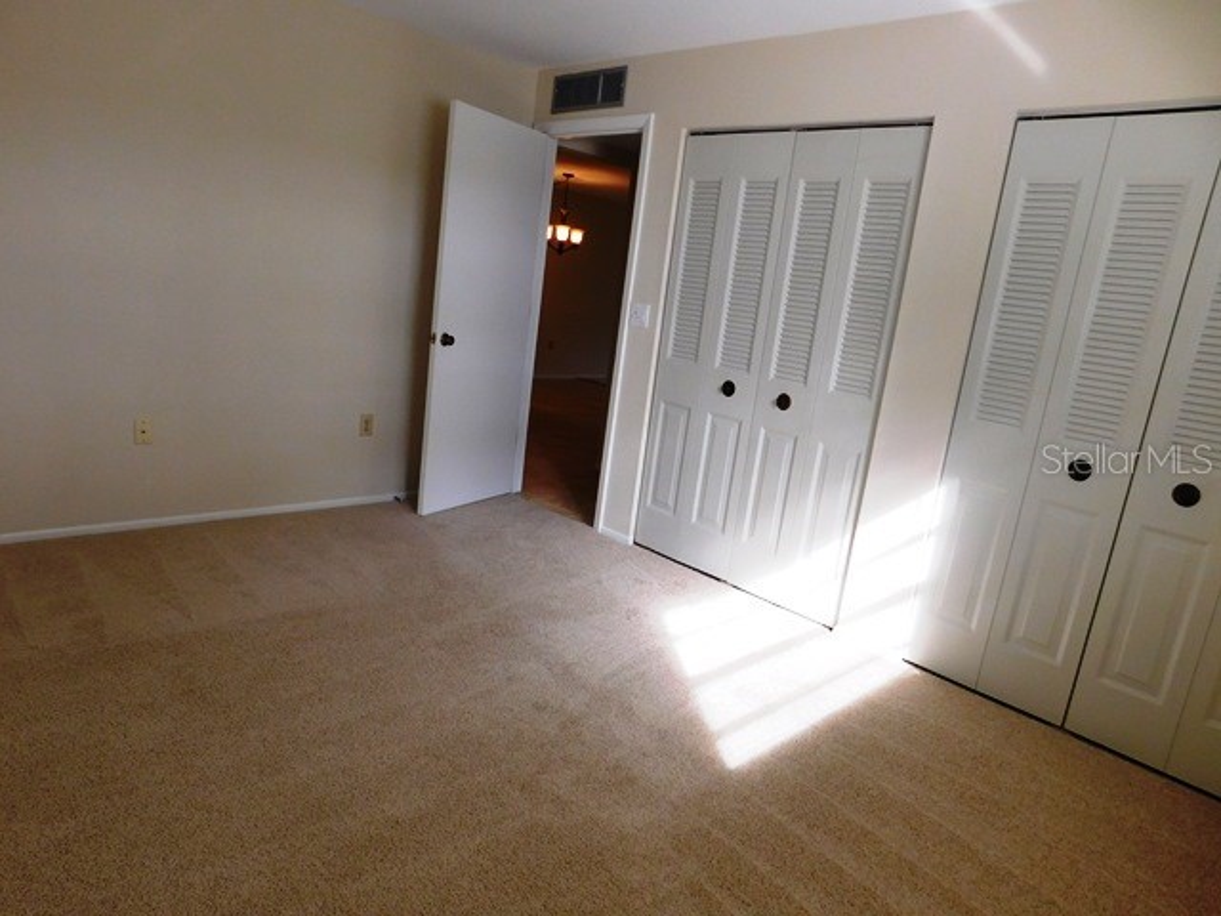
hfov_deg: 73.9
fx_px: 811
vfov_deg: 58.9
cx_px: 610
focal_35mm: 23
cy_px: 458
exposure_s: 1/80
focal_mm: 4
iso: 125
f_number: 3
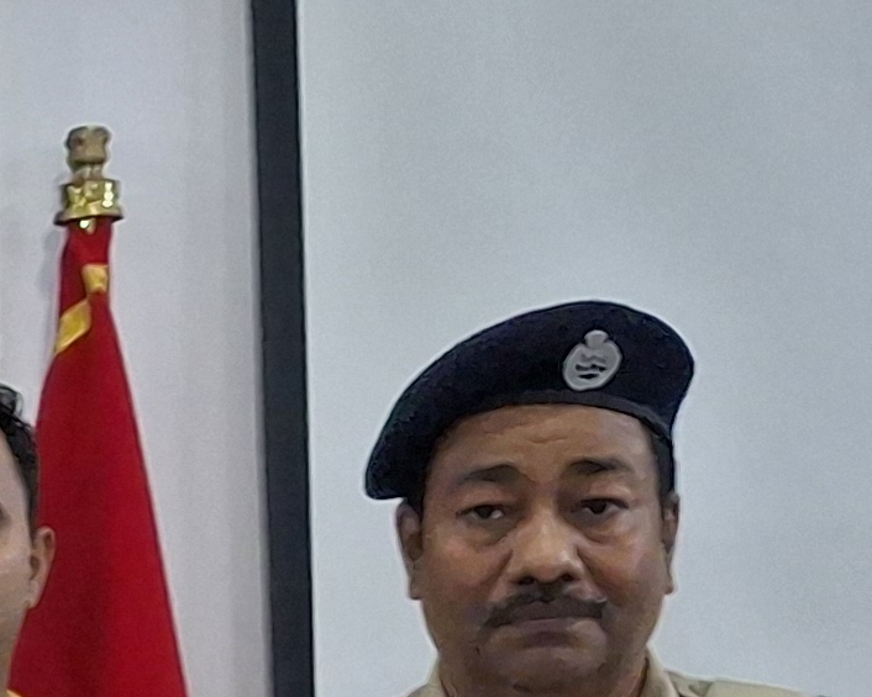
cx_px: -1120
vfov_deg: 10.6
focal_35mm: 141
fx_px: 3639
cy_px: 1052
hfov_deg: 11.6
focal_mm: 4.69
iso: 200
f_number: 1.8
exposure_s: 1/100
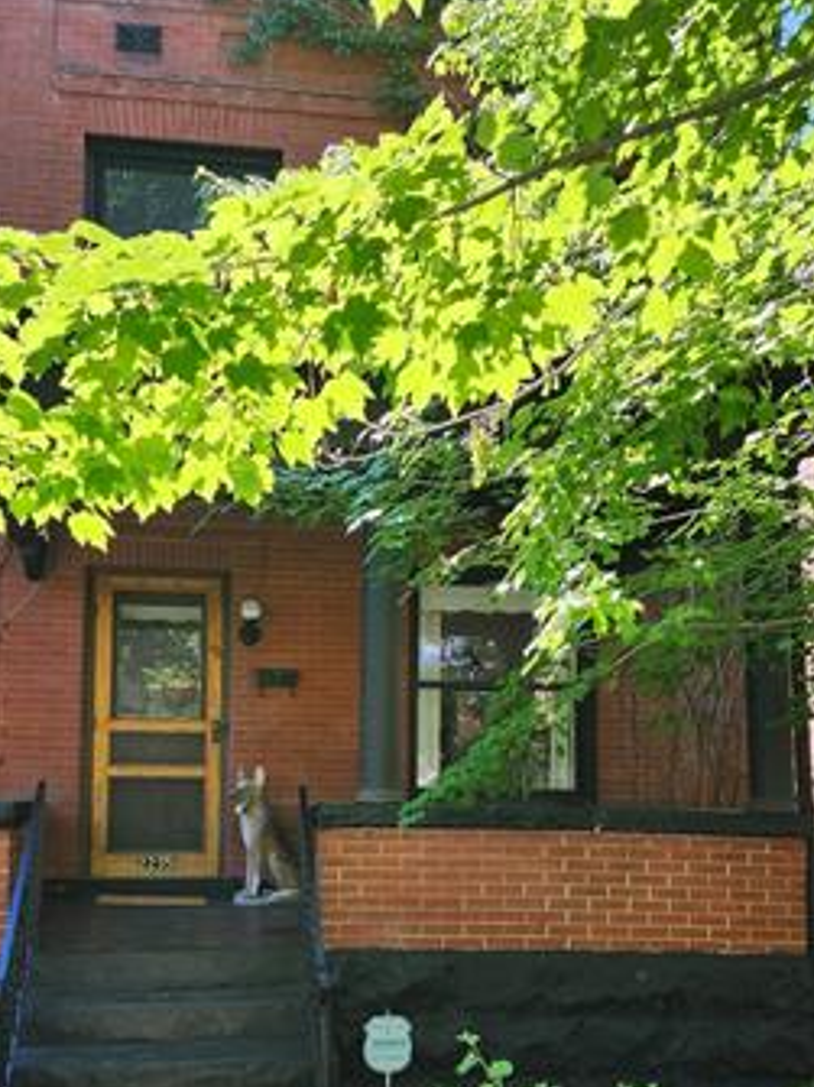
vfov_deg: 53.9
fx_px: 1035
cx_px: 311
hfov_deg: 42.6
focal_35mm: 33
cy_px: 750
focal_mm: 6.4
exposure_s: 1/180
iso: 25
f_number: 1.8
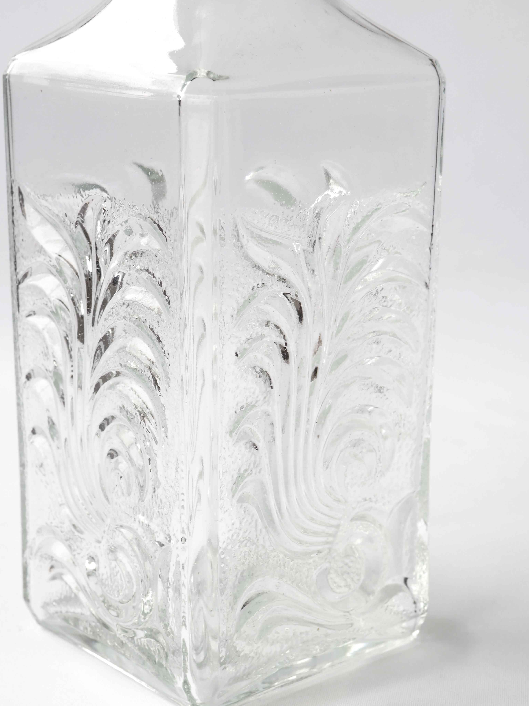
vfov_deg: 26.3
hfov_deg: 19.9
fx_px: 1508
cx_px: 240
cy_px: 386
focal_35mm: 74
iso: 200
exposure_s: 1/30
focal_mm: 33
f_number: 8
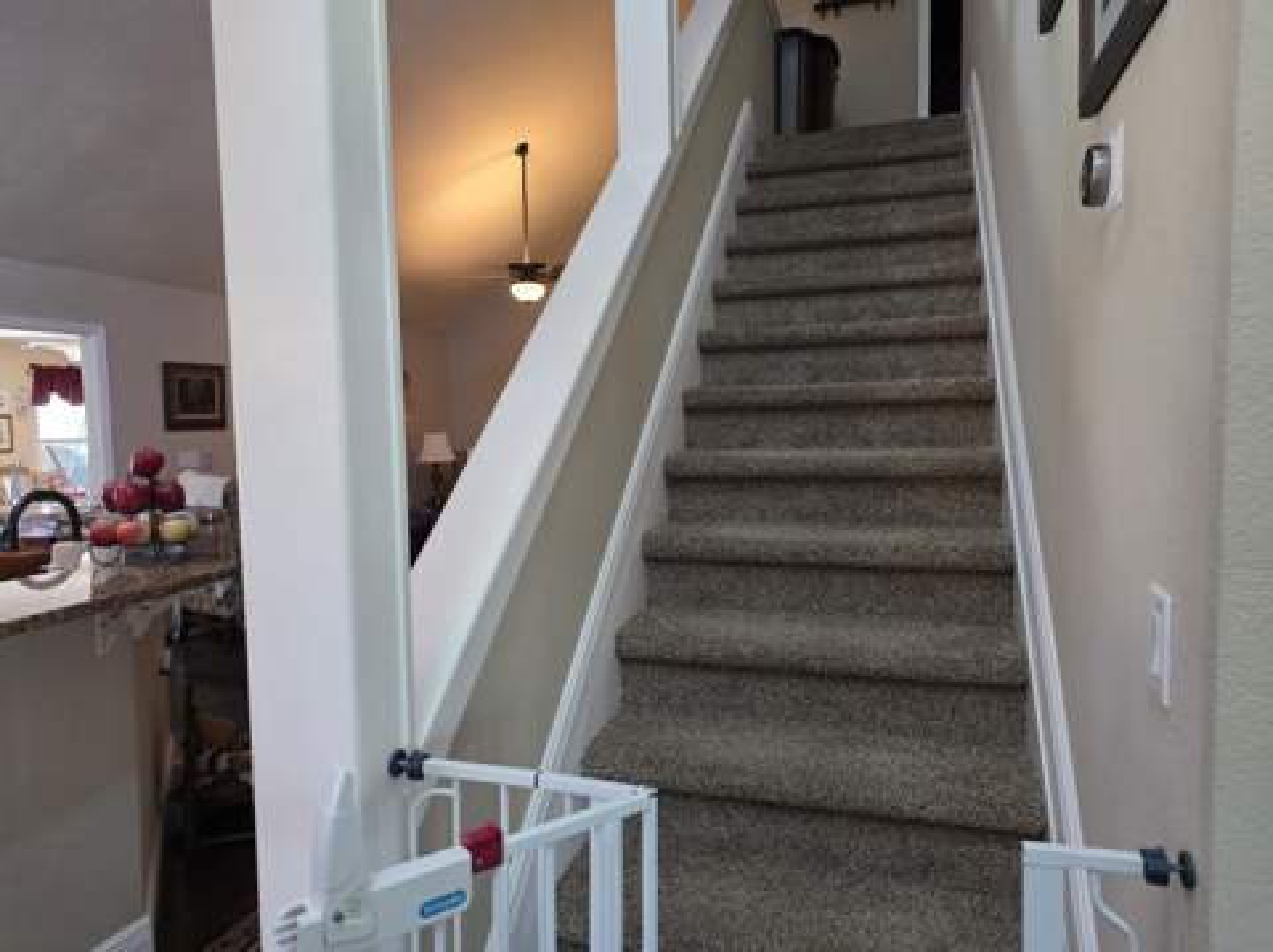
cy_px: 476
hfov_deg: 74.0
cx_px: 636
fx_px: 845
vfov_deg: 58.8
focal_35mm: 23
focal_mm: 6.3
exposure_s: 1/120
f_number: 1.7
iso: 640
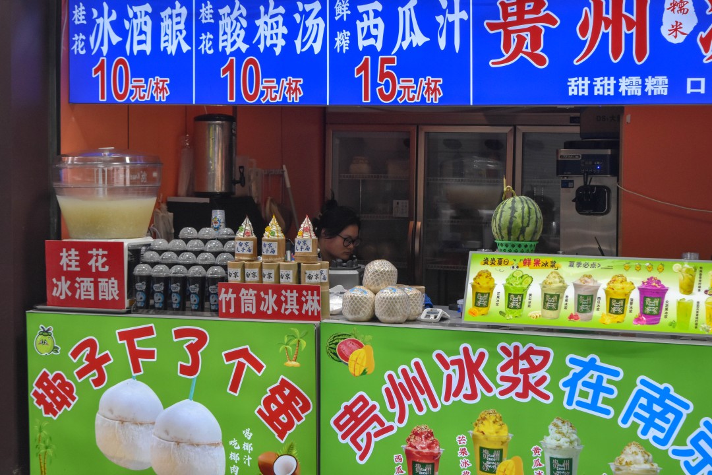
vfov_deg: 17.5
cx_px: 356
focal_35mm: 78
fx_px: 1543
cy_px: 238
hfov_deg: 26.0
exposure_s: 1/500
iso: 800
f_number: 5.6
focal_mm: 52
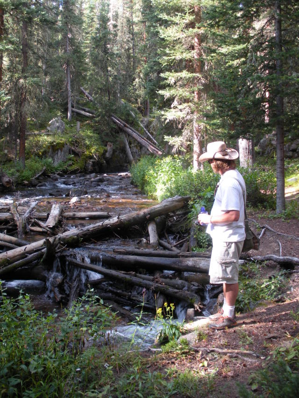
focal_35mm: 36
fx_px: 415
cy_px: 199
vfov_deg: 51.3
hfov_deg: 39.7
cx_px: 150
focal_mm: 6.3
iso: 64
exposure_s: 1/41.3
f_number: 3.5
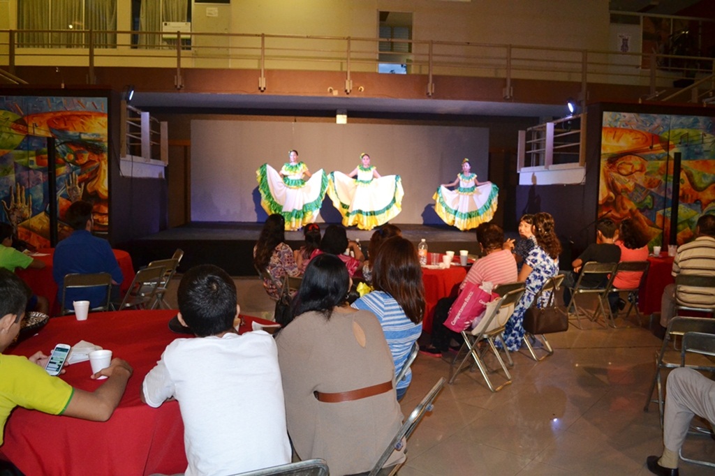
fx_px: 536
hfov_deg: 67.4
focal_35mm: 27
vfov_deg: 47.9
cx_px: 358
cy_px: 238
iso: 1600
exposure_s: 1/60
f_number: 3.5
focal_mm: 18
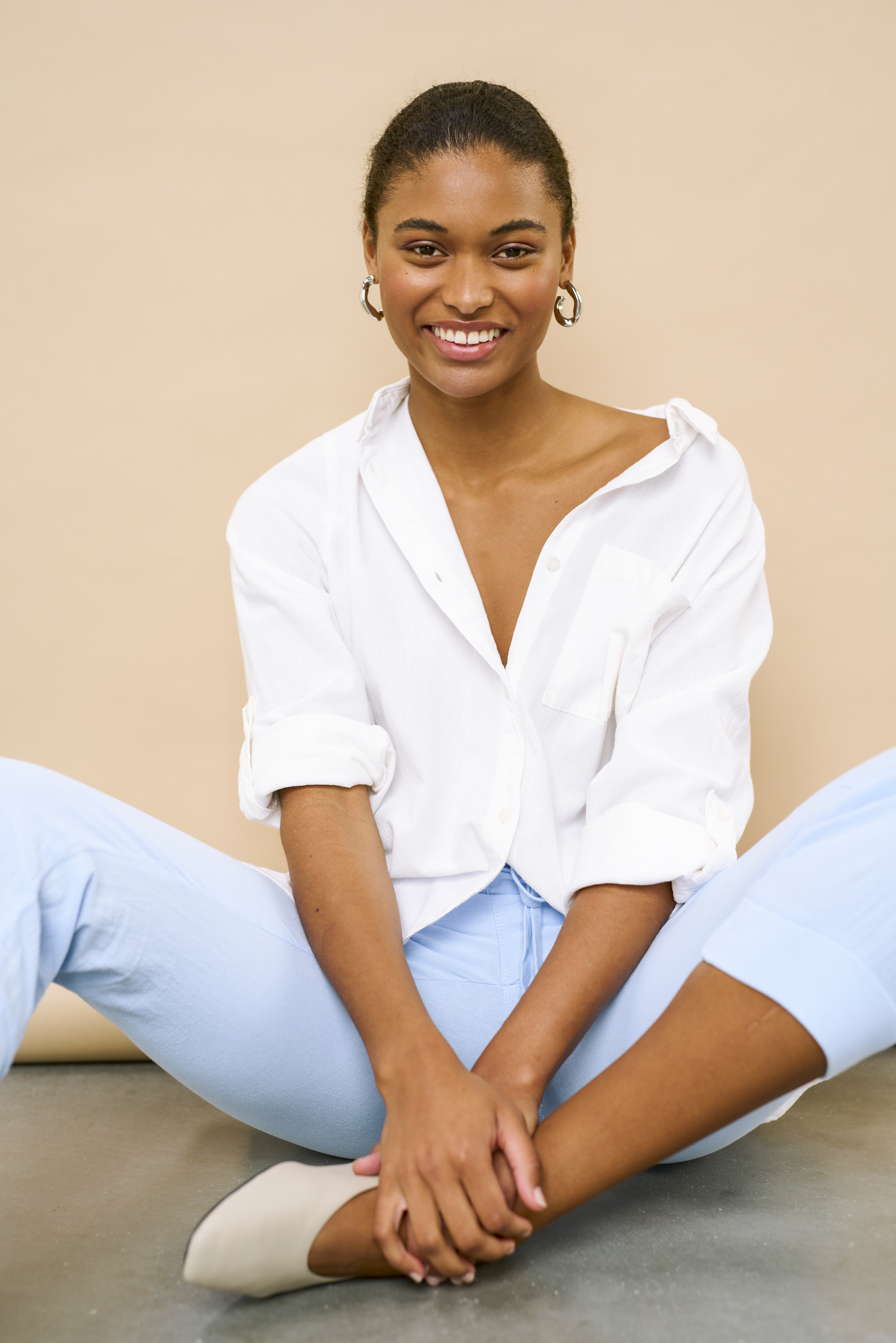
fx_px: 1867
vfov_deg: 39.6
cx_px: 448
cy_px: 672
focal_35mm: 50
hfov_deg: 27.0
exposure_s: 1/200
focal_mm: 50
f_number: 3.2
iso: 320
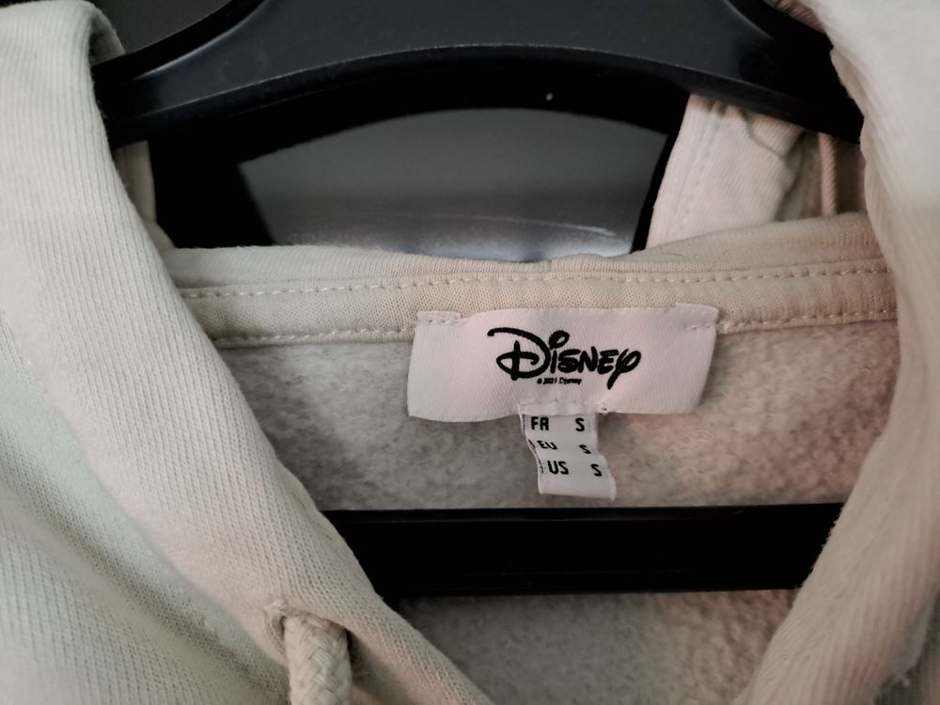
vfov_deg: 54.9
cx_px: 470
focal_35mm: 25
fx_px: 679
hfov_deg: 69.4
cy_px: 352
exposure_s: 1/25
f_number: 1.8
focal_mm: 4.65
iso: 500
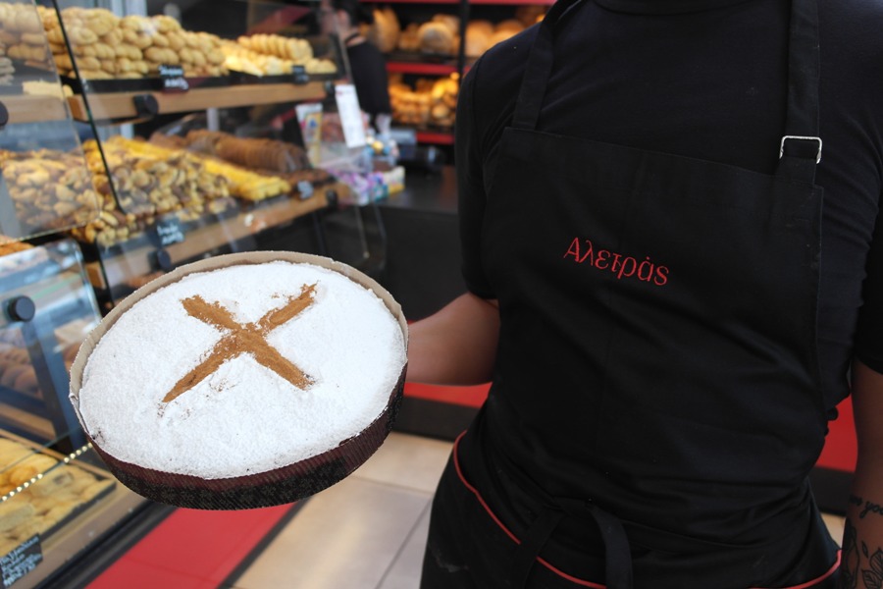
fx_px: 736
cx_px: 442
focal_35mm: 30
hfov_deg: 61.9
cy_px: 294
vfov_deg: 43.6
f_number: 3.5
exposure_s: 1/80
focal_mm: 20
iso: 200
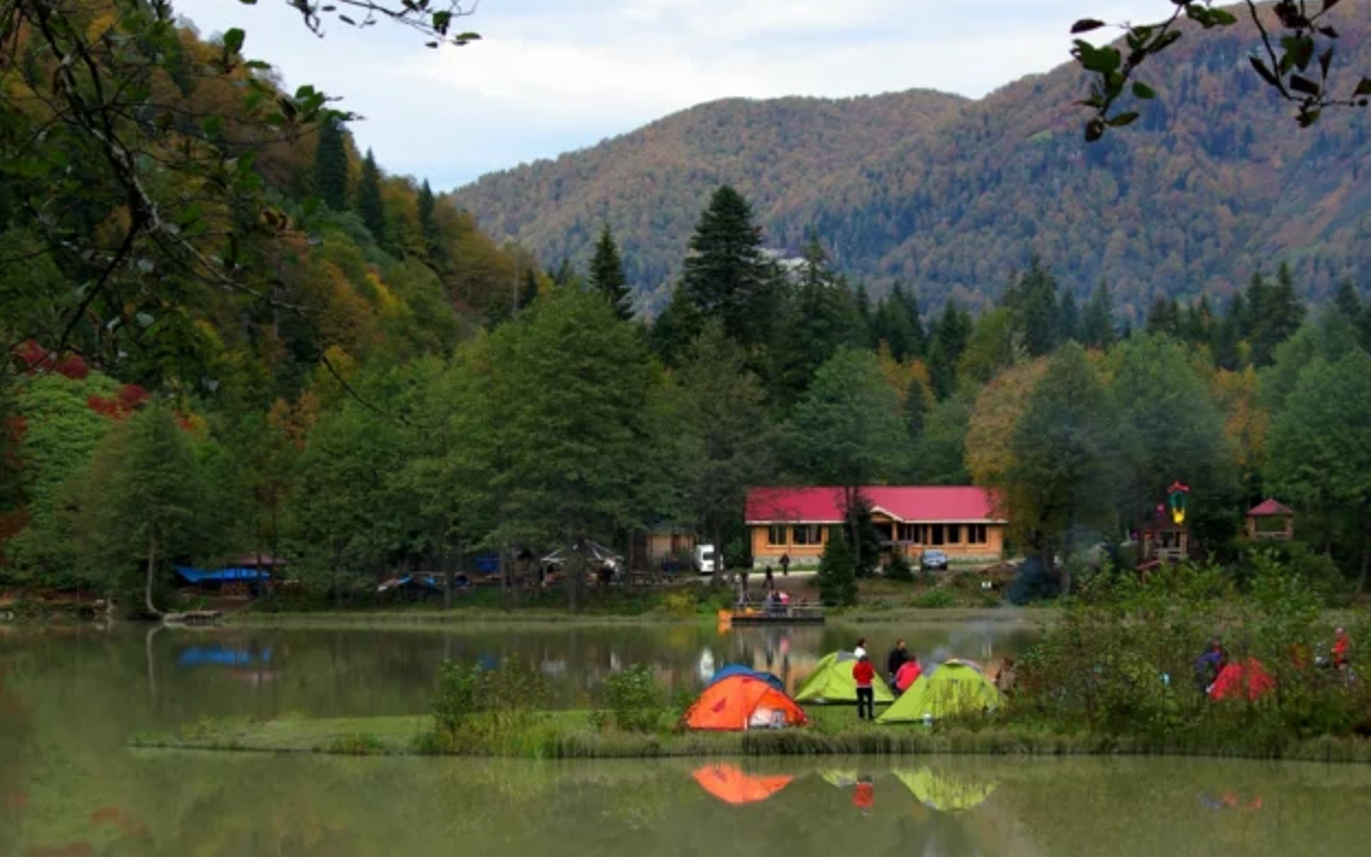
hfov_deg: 20.1
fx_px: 3872
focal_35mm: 104
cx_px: 787
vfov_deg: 12.6
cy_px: 523
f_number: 7.1
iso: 200
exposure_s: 1/320
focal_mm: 55
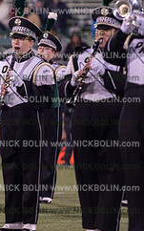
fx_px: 2999
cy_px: 56
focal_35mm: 477
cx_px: -84
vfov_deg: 4.4
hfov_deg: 2.7
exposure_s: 1/1250
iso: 2500
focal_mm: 195
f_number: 2.8
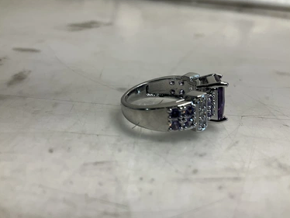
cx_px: 153
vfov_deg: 45.5
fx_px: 260
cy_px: 105
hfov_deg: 58.3
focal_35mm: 31
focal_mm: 3
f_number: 1.8
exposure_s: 1/120
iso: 50
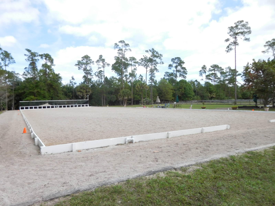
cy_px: 103
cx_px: 138
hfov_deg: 69.4
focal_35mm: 25
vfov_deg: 54.9
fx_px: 199
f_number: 3.3
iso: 125
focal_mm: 4.5
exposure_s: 1/800
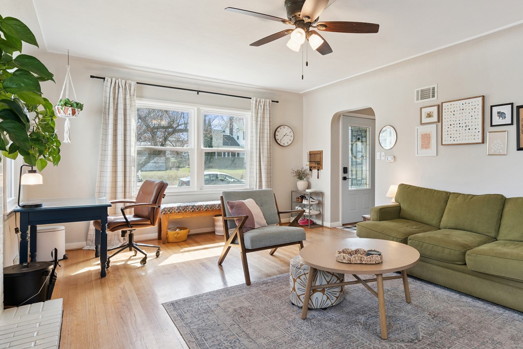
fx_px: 320
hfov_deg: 76.5
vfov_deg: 57.2
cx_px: 342
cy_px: 160
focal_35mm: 22
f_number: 8
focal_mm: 16
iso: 400
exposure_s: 1/50
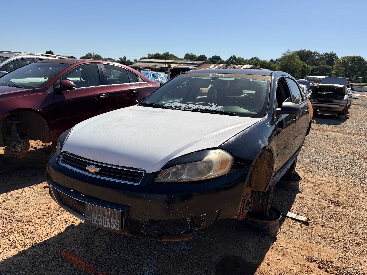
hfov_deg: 67.3
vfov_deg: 53.1
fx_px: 276
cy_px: 138
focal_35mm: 26
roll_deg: -3.6
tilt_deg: -13.5
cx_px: 184
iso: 64
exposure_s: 1/6993
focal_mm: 5.96
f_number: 1.6
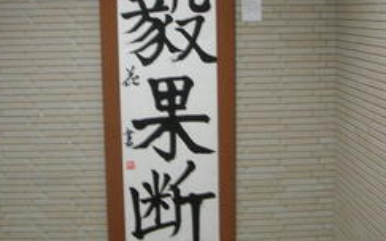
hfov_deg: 33.4
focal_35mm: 61
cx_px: 175
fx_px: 642
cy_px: 65
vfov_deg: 21.2
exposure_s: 1/5.9
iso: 75
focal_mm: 5.8
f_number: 2.8
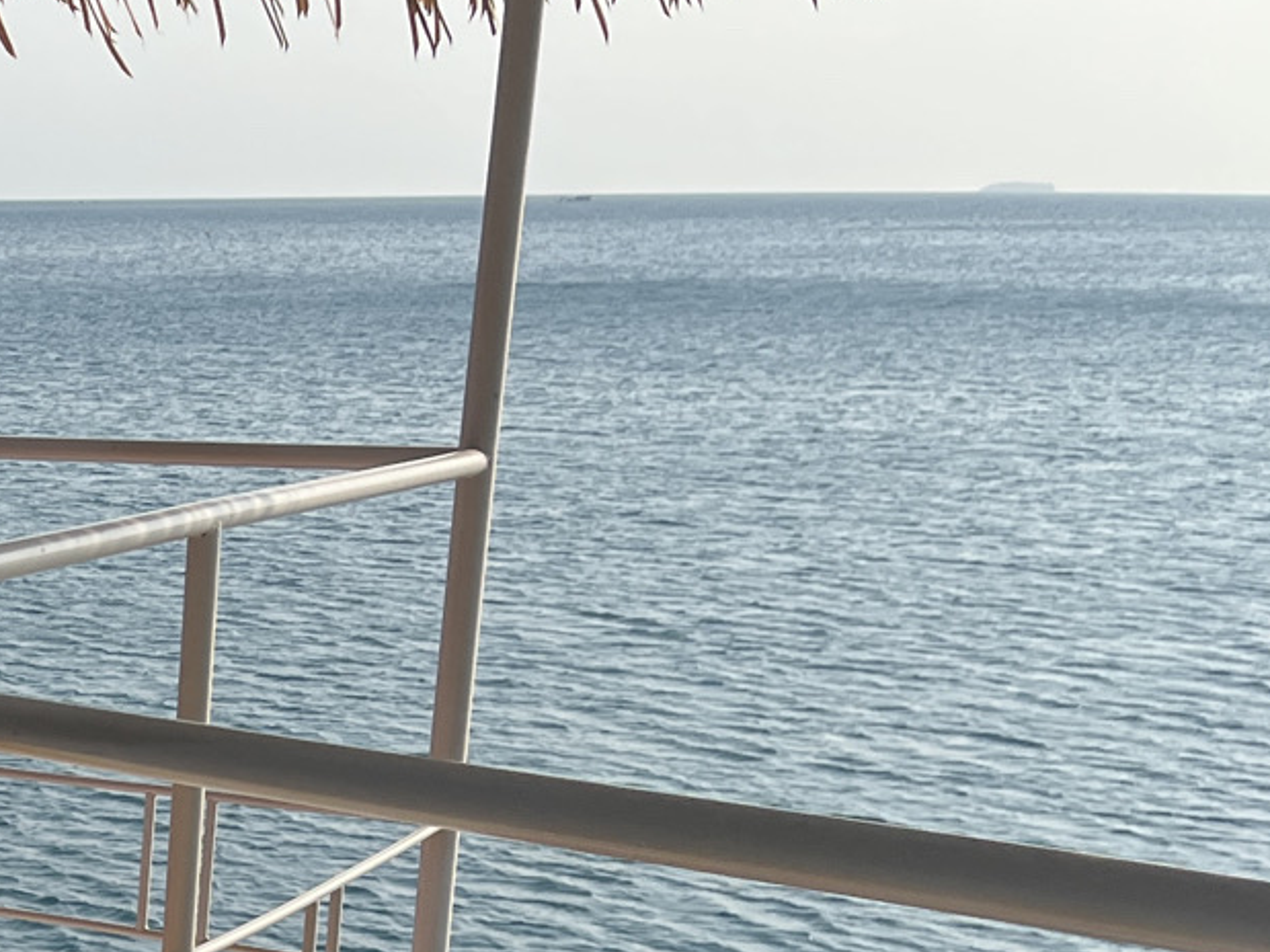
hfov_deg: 19.9
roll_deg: -0.6
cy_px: 1247
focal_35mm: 84
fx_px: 3081
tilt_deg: -21.6
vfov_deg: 16.6
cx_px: -669
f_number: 1.6
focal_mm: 5.1
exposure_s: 1/2463
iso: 50
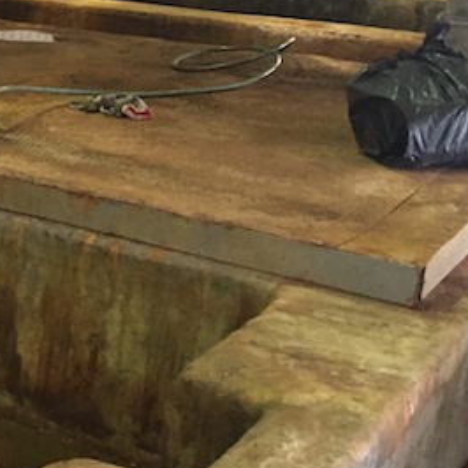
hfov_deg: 20.0
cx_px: -194
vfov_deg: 22.5
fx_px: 1178
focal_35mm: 77
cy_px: 206
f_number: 2.2
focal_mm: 4.15
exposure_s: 1/17
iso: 250
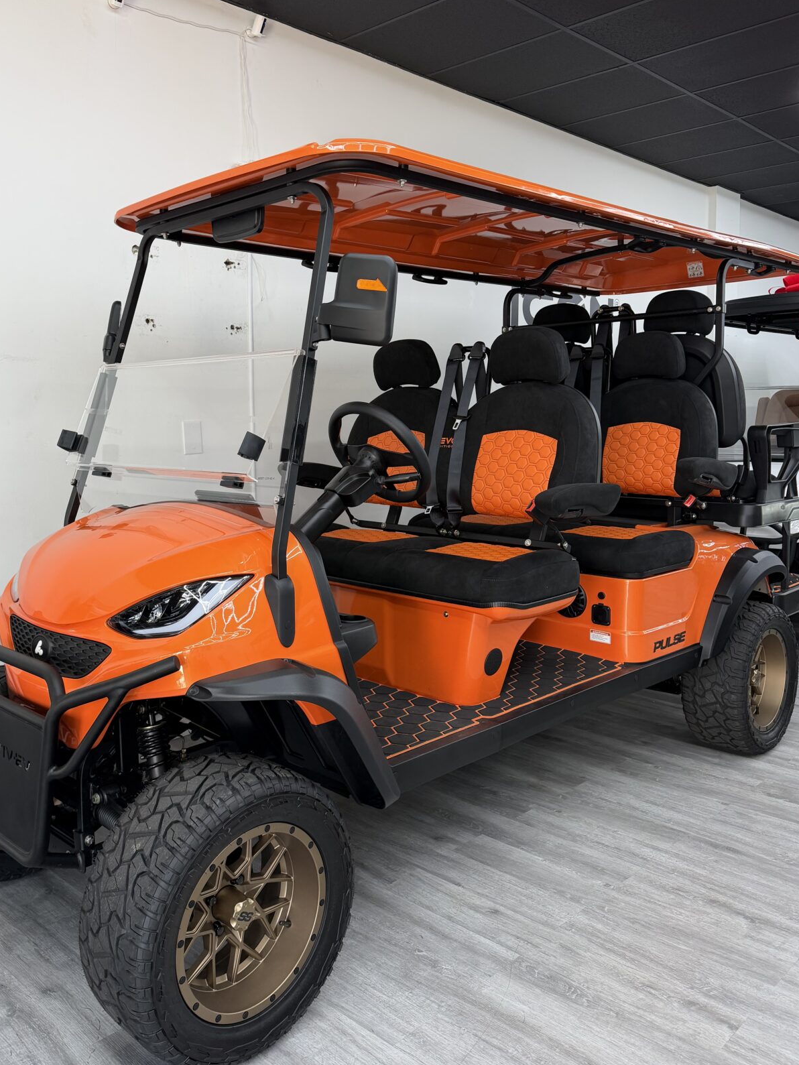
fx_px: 892
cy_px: 487
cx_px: 328
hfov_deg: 48.0
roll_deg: +0.5
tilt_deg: -4.7
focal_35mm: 29
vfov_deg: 61.6
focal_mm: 6.76
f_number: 1.78
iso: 125
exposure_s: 1/121
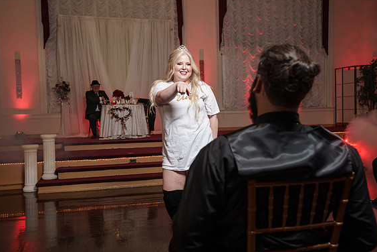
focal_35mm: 36
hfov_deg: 53.1
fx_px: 377
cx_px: 191
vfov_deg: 36.9
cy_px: 125
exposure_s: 1/200
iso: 2000
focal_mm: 35
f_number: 4
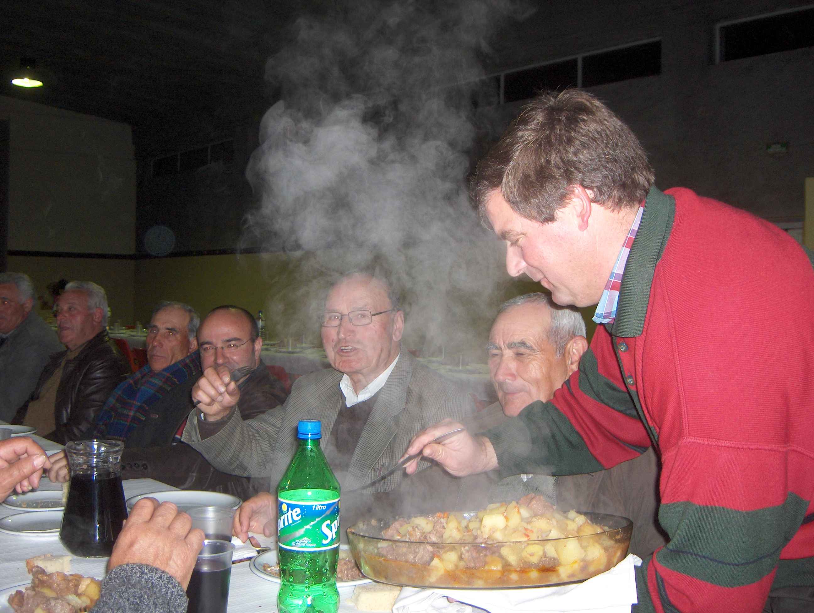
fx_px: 918
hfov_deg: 47.8
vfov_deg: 36.9
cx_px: 407
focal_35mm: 39
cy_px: 306
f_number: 2.8
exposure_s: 1/60
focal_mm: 8
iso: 100
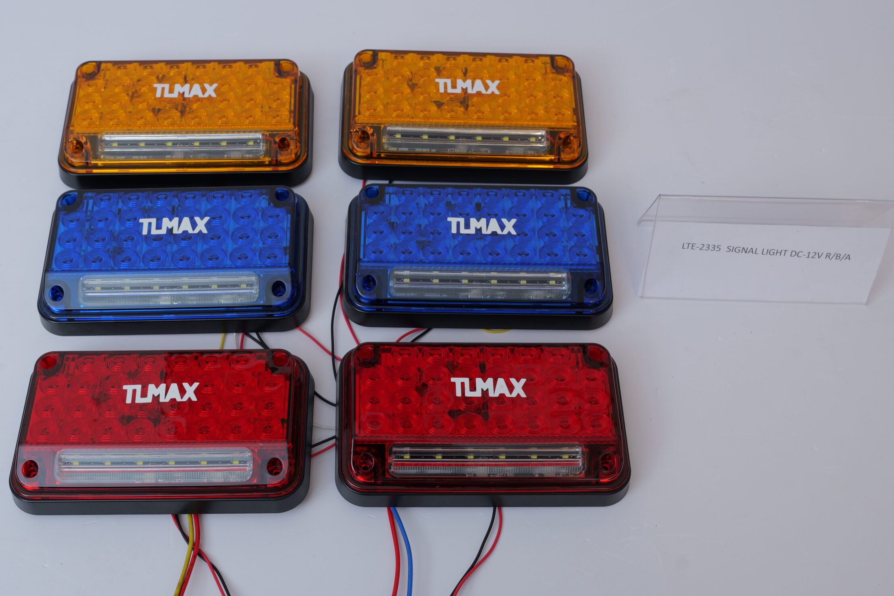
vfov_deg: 29.2
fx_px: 1142
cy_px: 289
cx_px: 396
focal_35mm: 46
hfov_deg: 42.7
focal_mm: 40
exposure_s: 1/160
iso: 800
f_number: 10
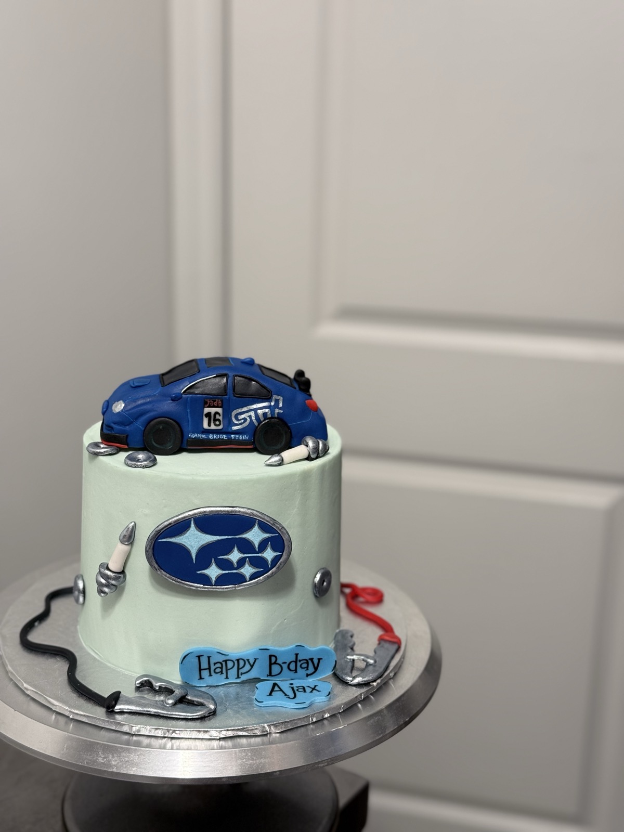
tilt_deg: -16.6
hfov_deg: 30.3
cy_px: 416
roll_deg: -1.0
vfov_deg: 39.7
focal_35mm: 48
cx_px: 312
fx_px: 1154
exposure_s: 1/60
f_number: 1.78
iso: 125
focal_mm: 6.76
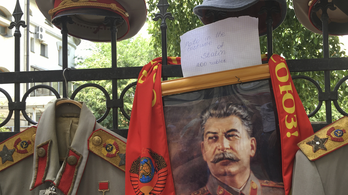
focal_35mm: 39
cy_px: 120
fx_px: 360
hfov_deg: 51.4
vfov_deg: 30.3
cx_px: 202
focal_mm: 4.15
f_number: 2.2
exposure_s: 1/131
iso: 25
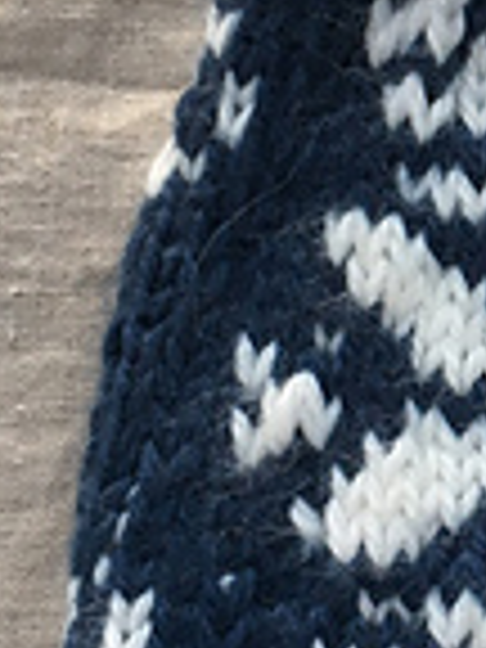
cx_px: 724
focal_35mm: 129
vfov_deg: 15.2
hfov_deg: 11.1
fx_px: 2415
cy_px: 189
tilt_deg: -85.1
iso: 25
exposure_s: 1/40
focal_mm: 4.15
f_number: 2.2
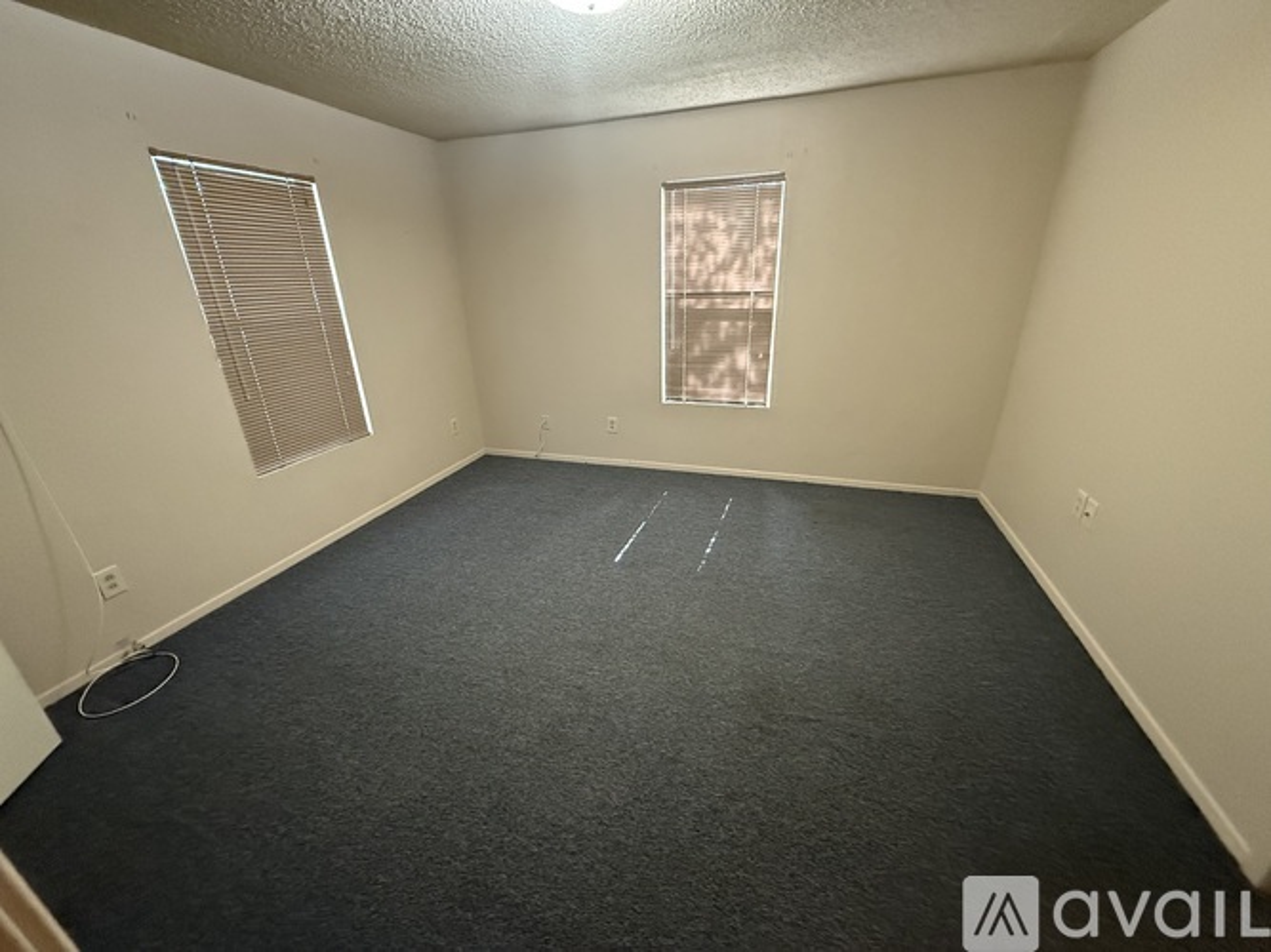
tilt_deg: -21.9
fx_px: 514
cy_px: 476
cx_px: 636
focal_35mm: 14
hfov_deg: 102.1
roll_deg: +1.8
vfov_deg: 85.7
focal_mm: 2.22
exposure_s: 1/60
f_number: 2.2
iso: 1000
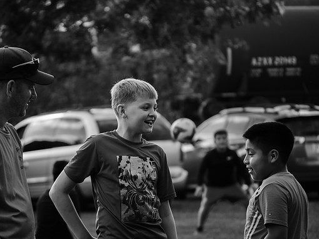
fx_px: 2192
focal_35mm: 238
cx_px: 156
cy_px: 120
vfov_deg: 6.2
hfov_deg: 8.3
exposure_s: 1/500
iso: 220
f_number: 5.6
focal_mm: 145
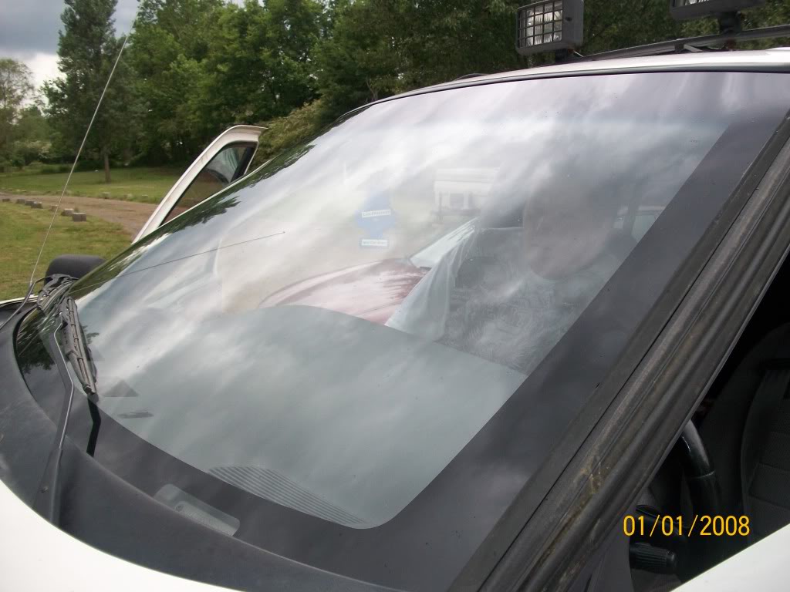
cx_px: 395
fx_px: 730
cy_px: 296
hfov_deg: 56.8
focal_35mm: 32
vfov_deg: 44.2
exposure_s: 1/400
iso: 80
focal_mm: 5.7
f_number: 2.9
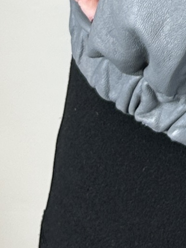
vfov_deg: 11.2
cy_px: -268
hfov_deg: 8.5
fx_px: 1131
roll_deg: -0.3
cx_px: 454
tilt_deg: -9.2
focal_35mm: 158
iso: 64
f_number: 1.78
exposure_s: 1/100
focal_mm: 6.86
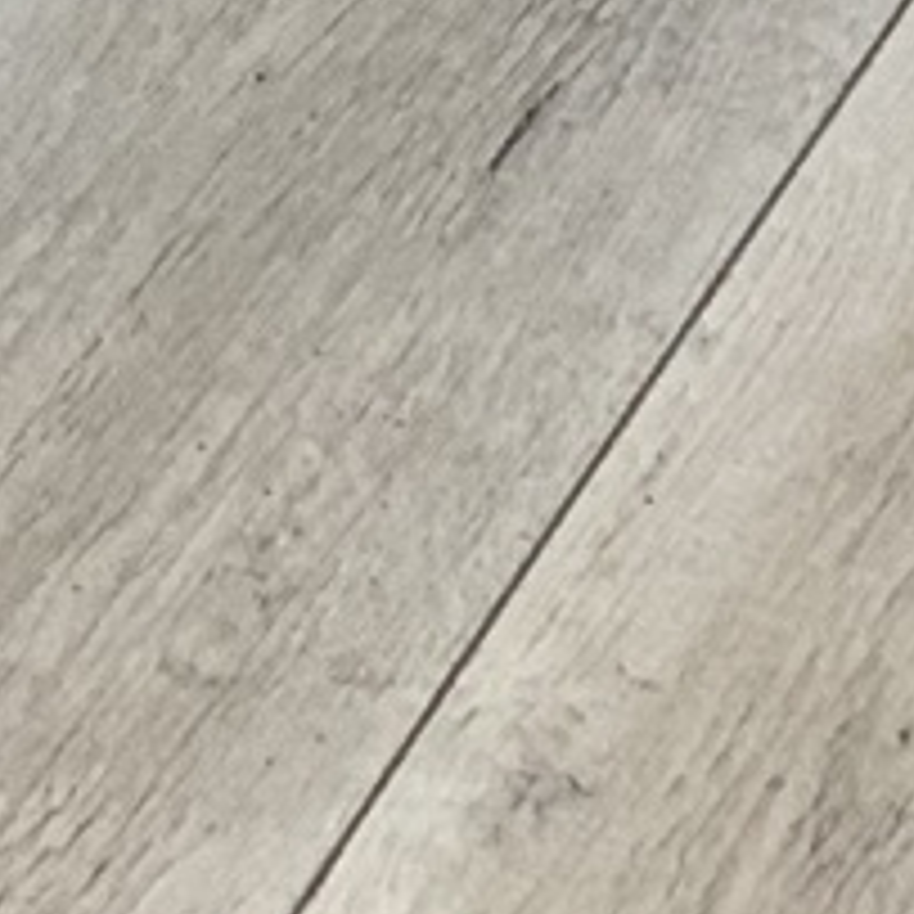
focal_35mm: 464
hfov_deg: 3.7
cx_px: -1878
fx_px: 13861
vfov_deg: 3.7
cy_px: -2044
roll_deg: -0.1
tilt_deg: -21.7
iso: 100
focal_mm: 6
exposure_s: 1/122
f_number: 2.4
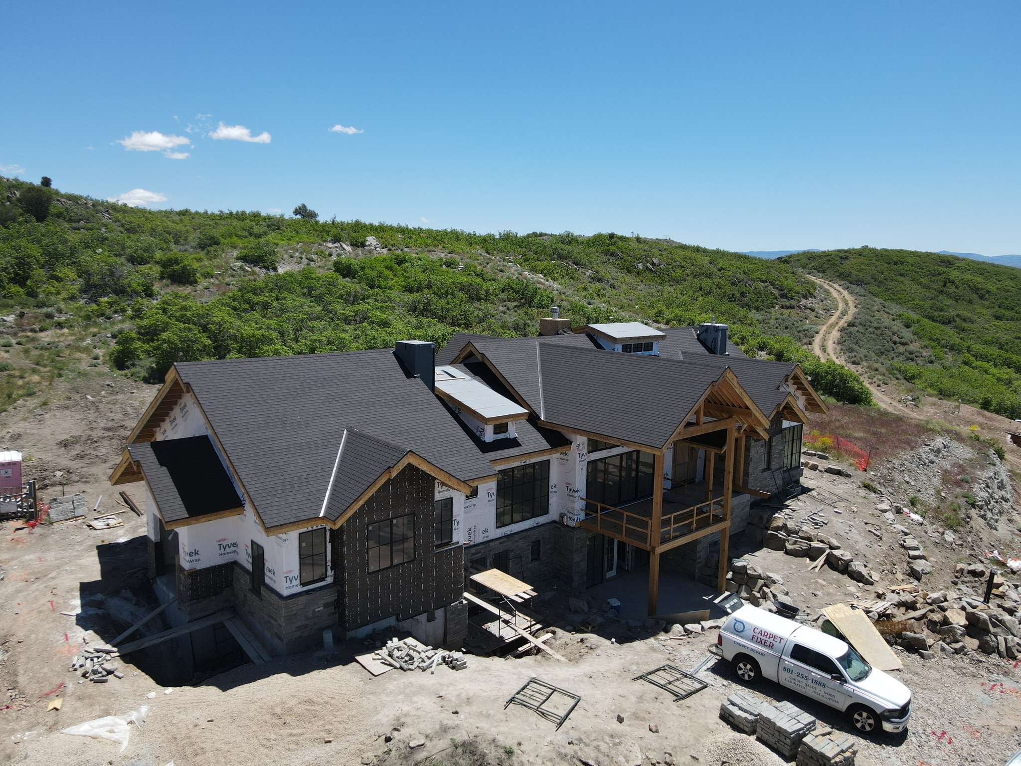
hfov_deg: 71.6
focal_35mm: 24
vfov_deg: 56.8
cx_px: 510
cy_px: 383
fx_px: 708
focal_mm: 4.5
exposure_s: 1/640
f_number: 2.8
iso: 100
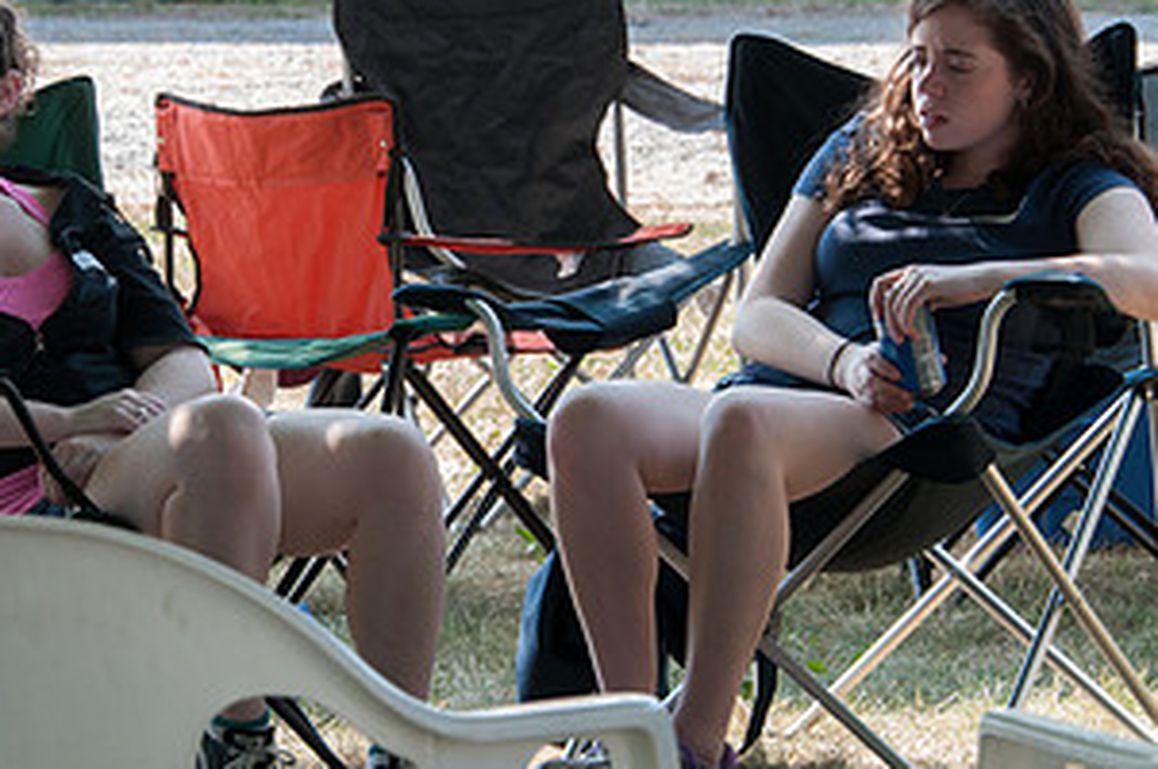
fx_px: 9736
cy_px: 286
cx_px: 304
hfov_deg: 6.8
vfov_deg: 4.5
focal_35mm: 303
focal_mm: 105
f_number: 8
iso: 500
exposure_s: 1/125
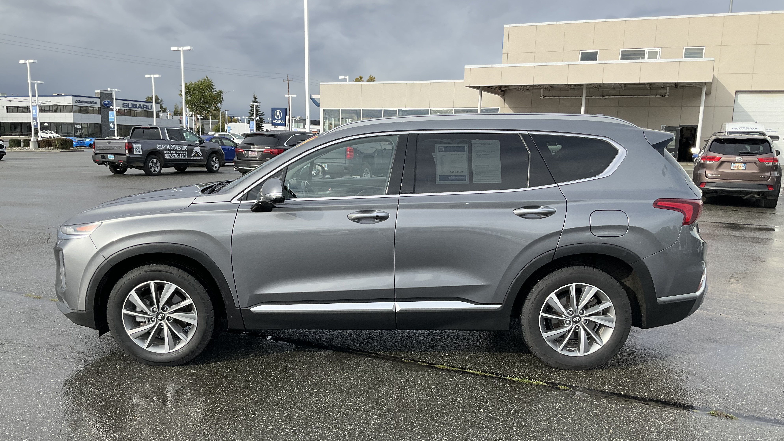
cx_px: 388
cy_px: 265
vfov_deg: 36.5
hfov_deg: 61.0
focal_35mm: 32
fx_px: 665
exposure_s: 1/770
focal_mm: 3
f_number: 1.8
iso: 25
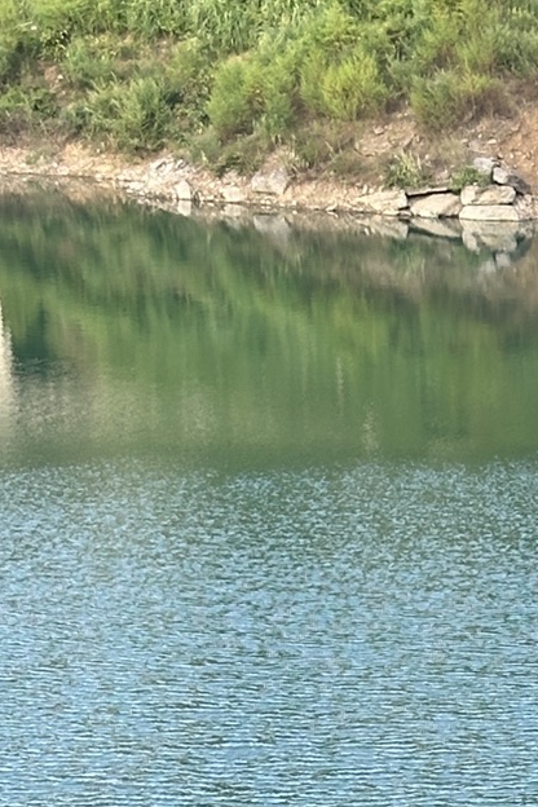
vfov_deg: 12.3
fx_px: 3586
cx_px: 922
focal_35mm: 160
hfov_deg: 8.3
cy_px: 1126
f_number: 1.78
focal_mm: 6.86
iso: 50
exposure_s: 1/121
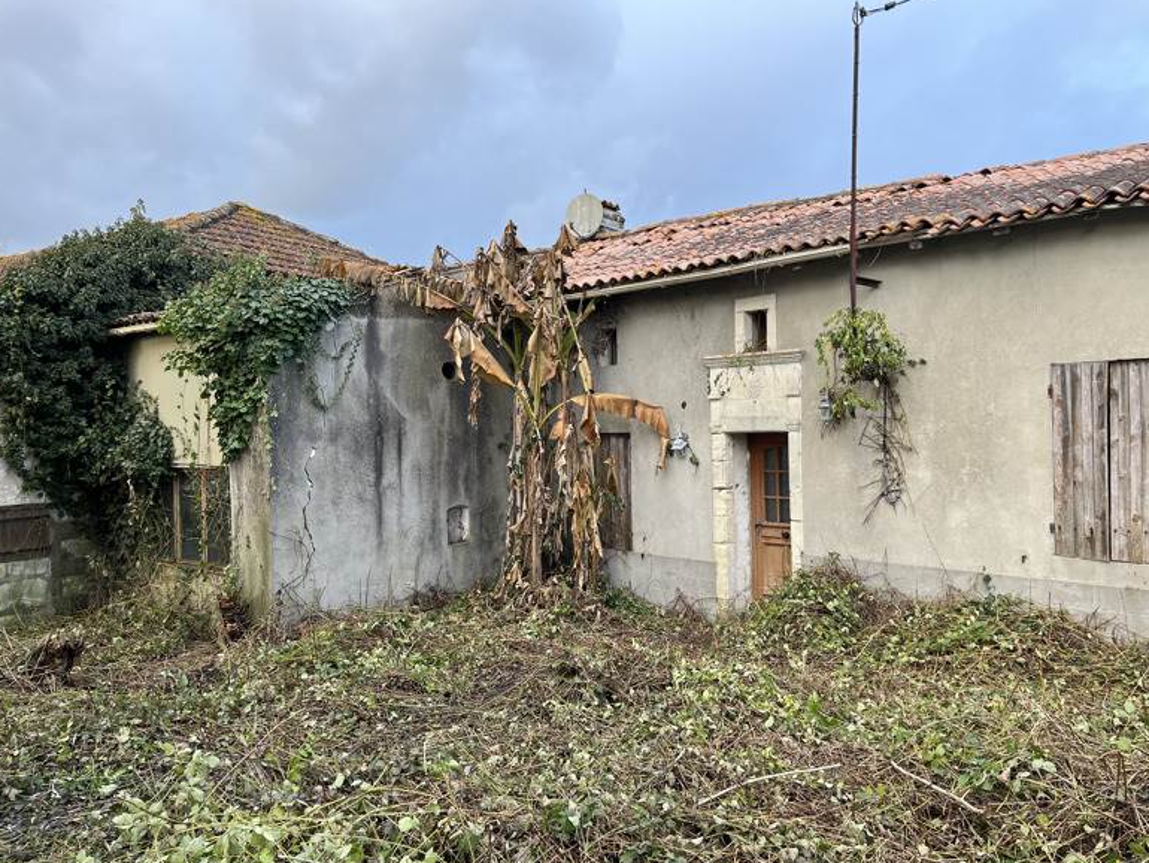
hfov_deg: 65.3
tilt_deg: -0.5
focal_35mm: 27
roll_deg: +1.7
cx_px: 577
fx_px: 896
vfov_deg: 51.4
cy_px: 440
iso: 40
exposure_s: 1/222
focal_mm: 5.1
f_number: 1.6
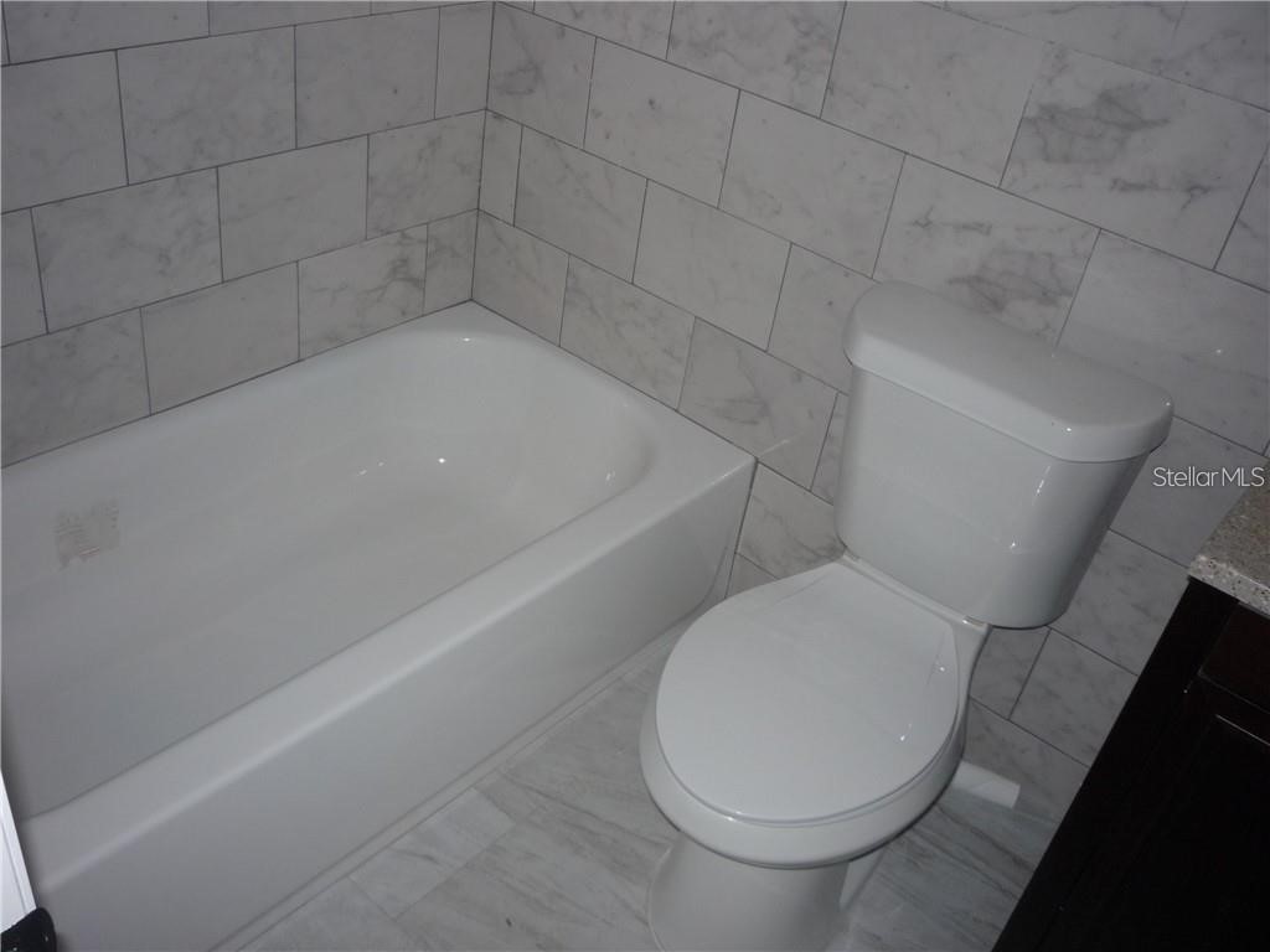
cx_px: 635
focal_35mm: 32
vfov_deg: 44.2
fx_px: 1174
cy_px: 476
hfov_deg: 56.8
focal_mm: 5.2
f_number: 3.3
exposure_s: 1/30
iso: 100
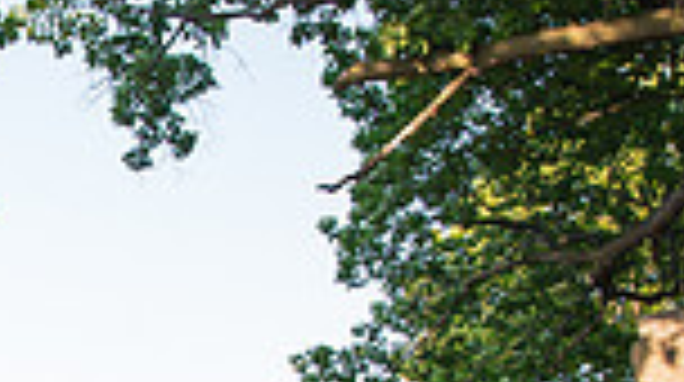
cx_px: -414
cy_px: 701
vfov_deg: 11.6
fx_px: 1739
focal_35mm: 96
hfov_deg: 18.9
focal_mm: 24
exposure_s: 1/160
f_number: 6.3
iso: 320
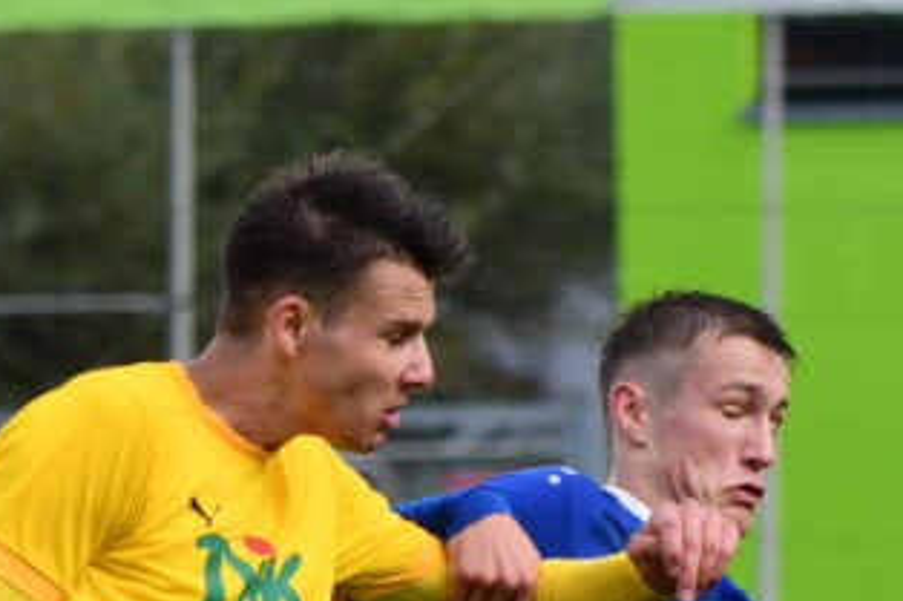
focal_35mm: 1033
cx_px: 768
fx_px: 25896
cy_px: 935
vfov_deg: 1.3
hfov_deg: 2.0
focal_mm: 180
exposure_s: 1/1250
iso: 400
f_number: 5.3
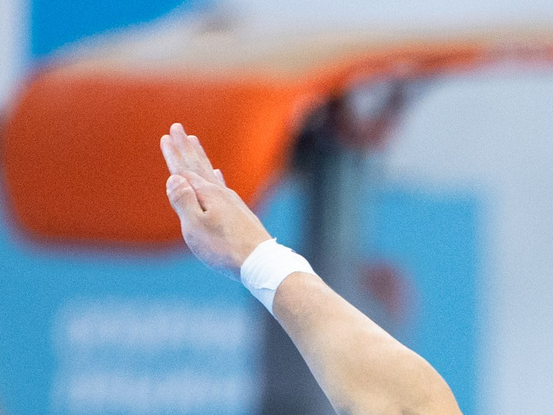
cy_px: 602
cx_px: 768
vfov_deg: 1.4
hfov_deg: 1.9
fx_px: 16842
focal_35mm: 1054
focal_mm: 200
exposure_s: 1/1250
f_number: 2.8
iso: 2000
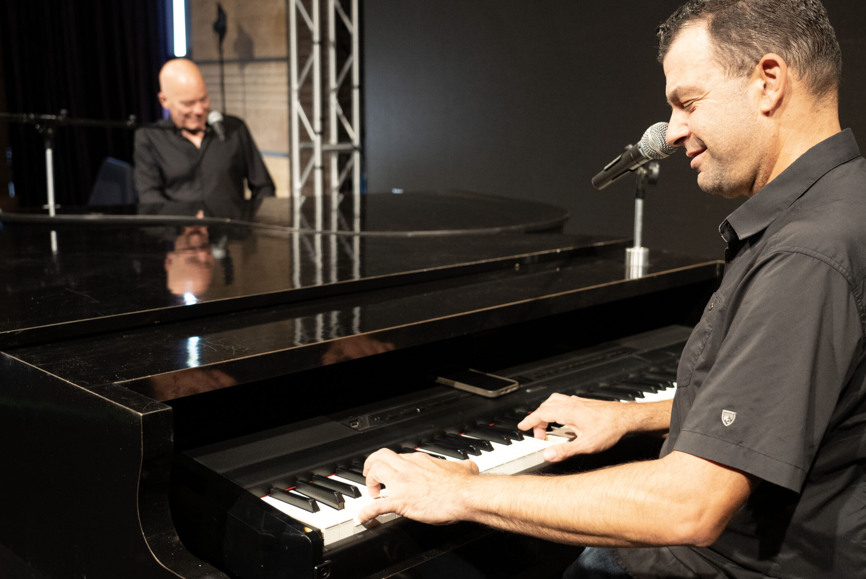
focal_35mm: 40
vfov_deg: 33.4
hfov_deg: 48.4
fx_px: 963
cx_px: 460
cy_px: 279
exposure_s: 1/250
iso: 3200
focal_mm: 36
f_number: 4
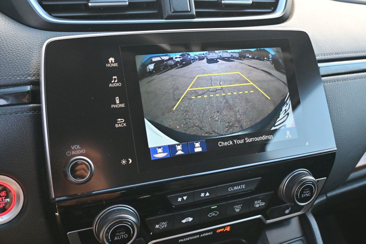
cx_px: 183
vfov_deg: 38.3
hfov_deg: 55.1
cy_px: 122
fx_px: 351
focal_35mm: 34
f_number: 4.2
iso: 640
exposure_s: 1/125
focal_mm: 23
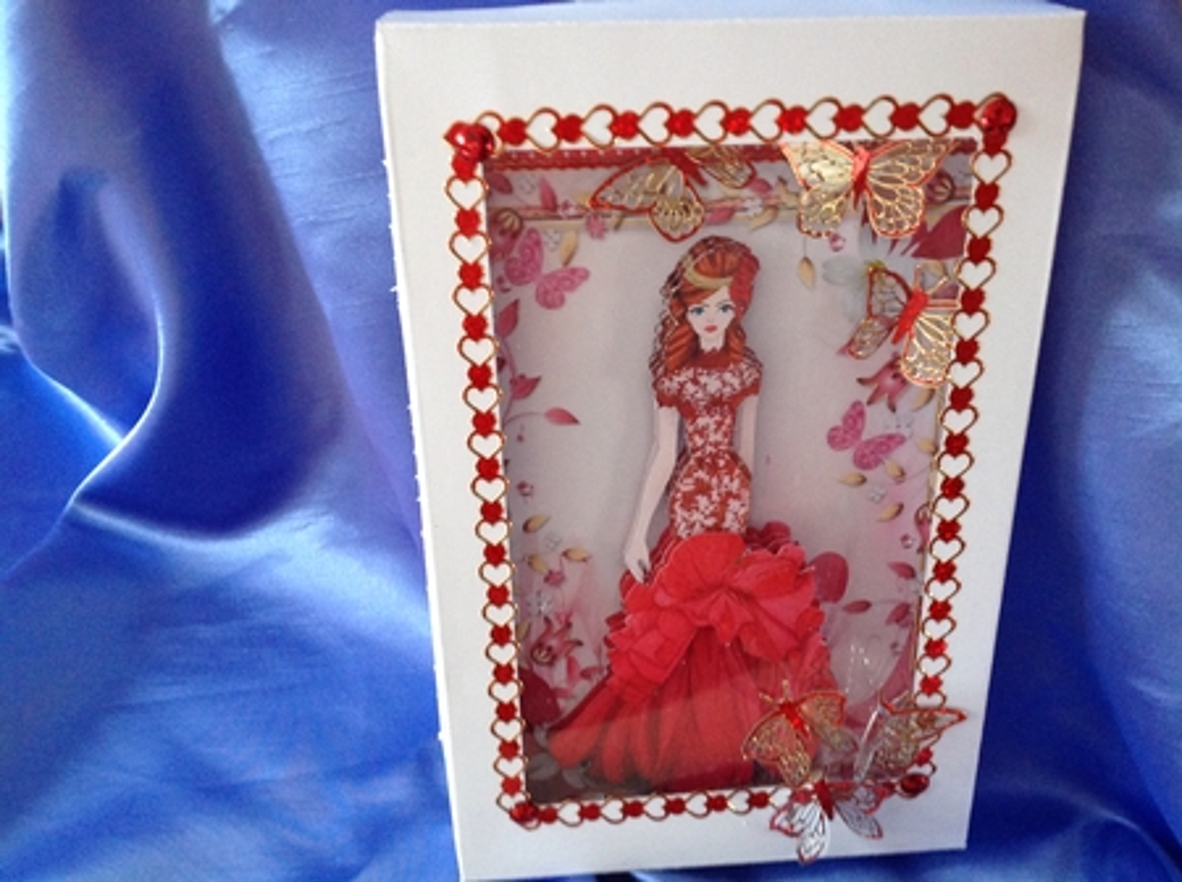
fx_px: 1193
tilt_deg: -45.4
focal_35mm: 35
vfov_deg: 40.6
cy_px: 441
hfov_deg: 52.7
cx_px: 591
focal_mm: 4.28
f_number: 2.4
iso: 250
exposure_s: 1/15
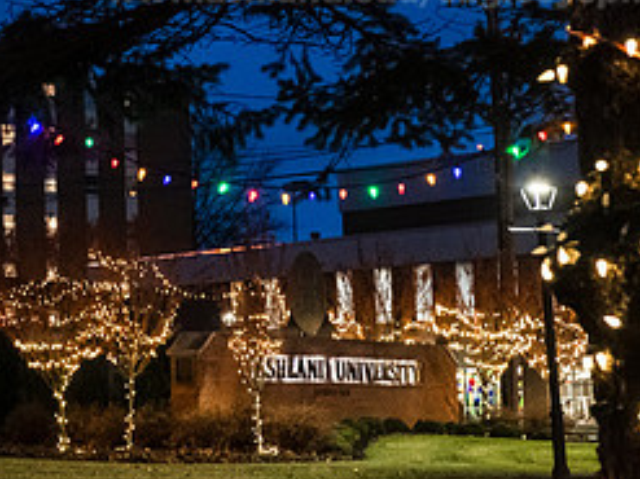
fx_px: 2587
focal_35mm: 140
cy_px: 45
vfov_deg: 10.5
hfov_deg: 13.9
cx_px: -10
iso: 5000
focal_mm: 62
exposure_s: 1/25
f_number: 7.1
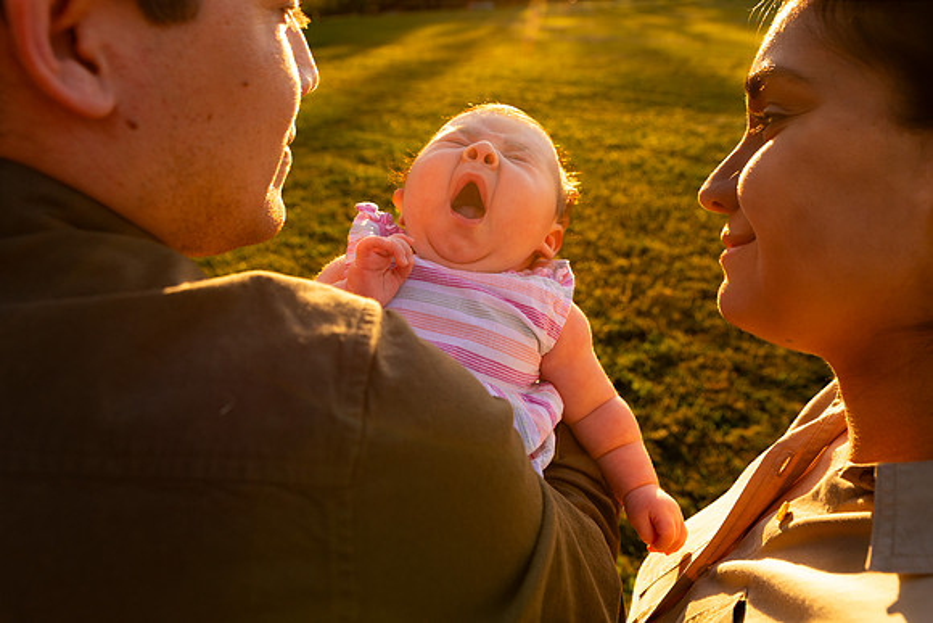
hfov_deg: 58.7
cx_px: 466
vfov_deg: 41.1
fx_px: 829
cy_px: 312
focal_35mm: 32
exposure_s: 1/320
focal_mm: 32
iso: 64
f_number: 5.6
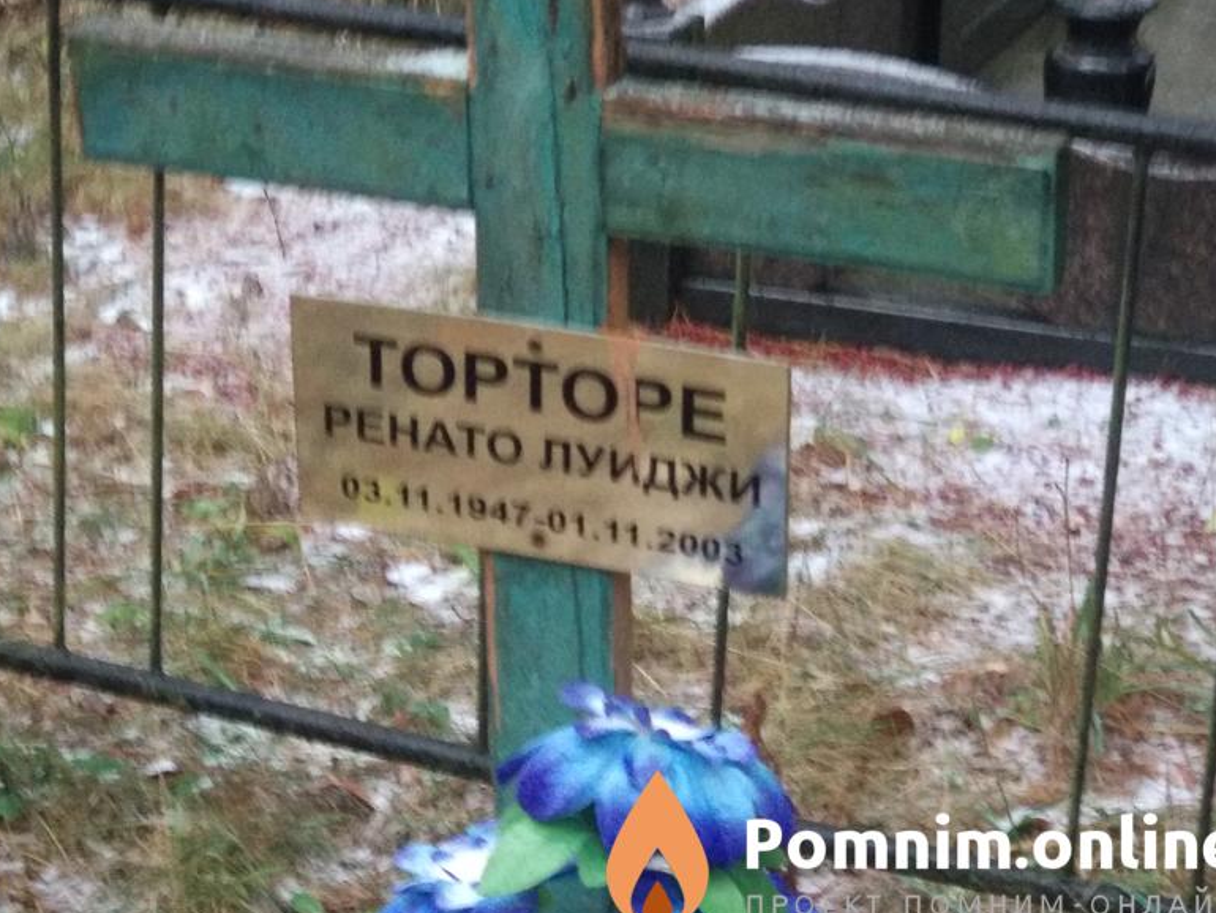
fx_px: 1898
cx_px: 614
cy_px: 461
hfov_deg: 35.5
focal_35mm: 54
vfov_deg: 27.0
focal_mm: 5.99
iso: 800
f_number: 2.6
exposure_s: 1/30
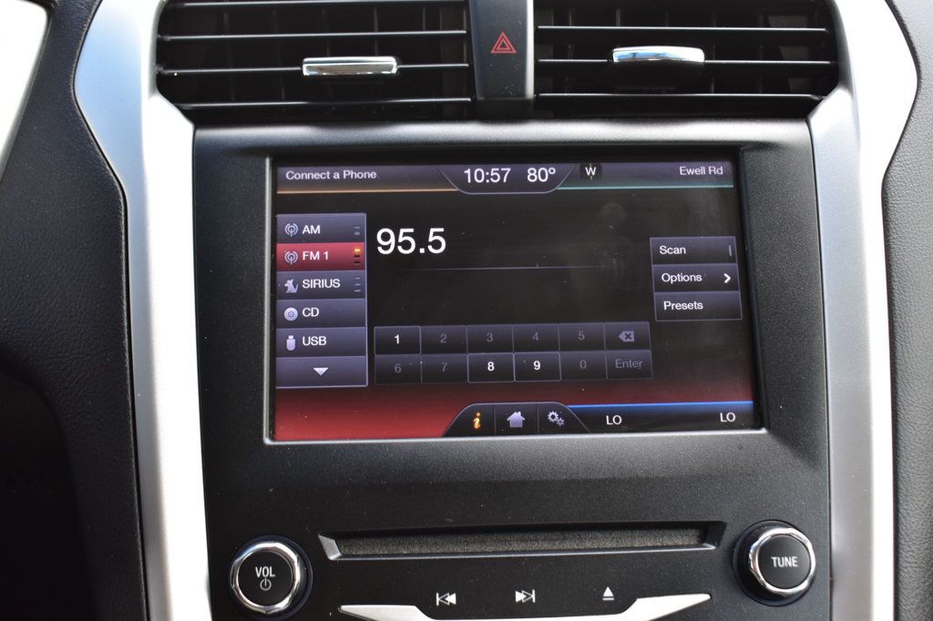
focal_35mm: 46
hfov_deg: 42.3
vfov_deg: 28.9
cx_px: 466
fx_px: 1205
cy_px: 310
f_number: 7.1
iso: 400
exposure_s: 1/40
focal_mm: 31
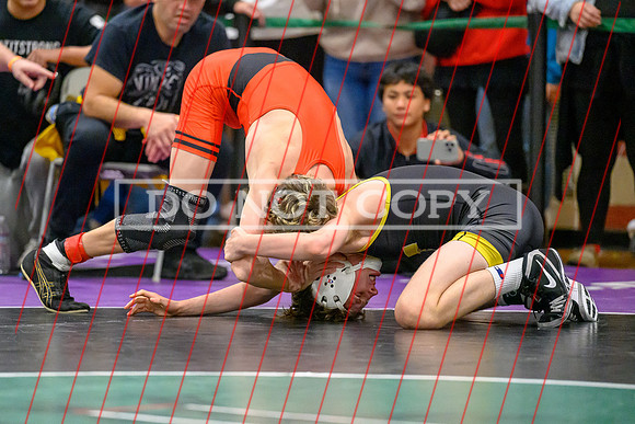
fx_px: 4346
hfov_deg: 8.4
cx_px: 246
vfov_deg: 5.6
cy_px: 222
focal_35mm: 246
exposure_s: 1/800
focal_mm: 200
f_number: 2.8
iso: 16000
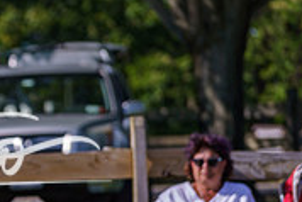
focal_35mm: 537
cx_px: -187
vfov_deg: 2.6
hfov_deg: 3.8
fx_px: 4508
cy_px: 272
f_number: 4
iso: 125
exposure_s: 1/1250
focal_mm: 165
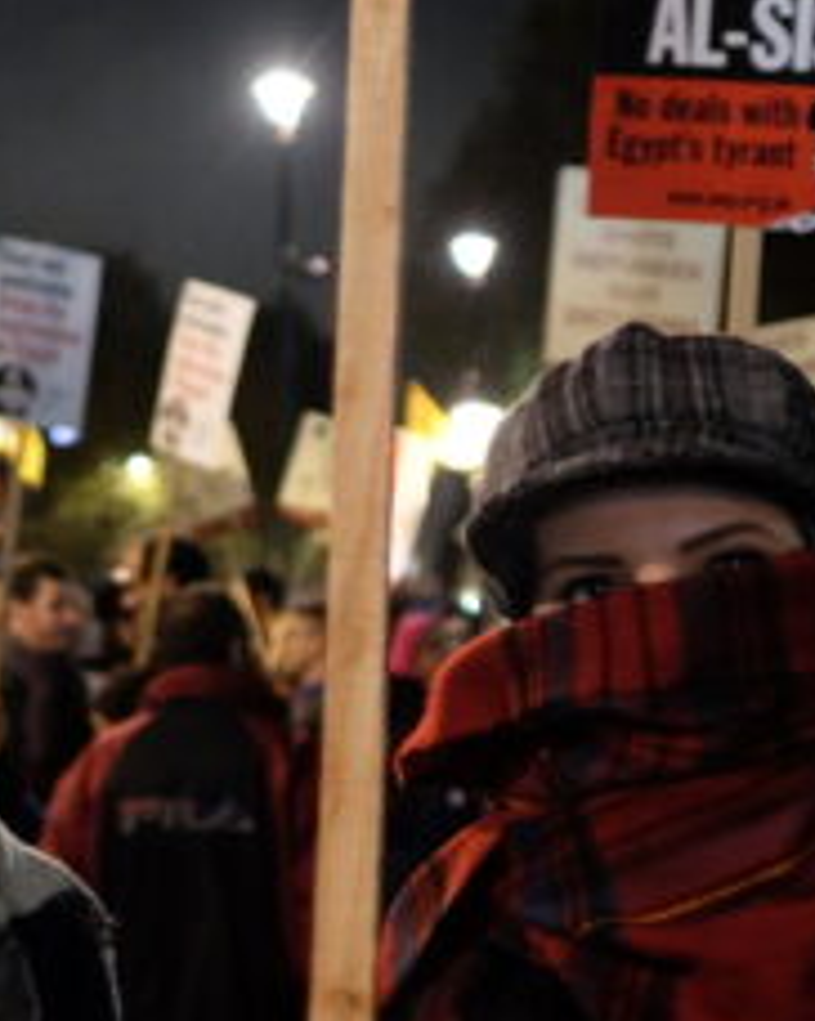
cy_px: 206
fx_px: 2295
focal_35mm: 76
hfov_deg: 19.7
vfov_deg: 24.7
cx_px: 58
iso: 1250
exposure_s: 1/60
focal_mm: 16
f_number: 1.4
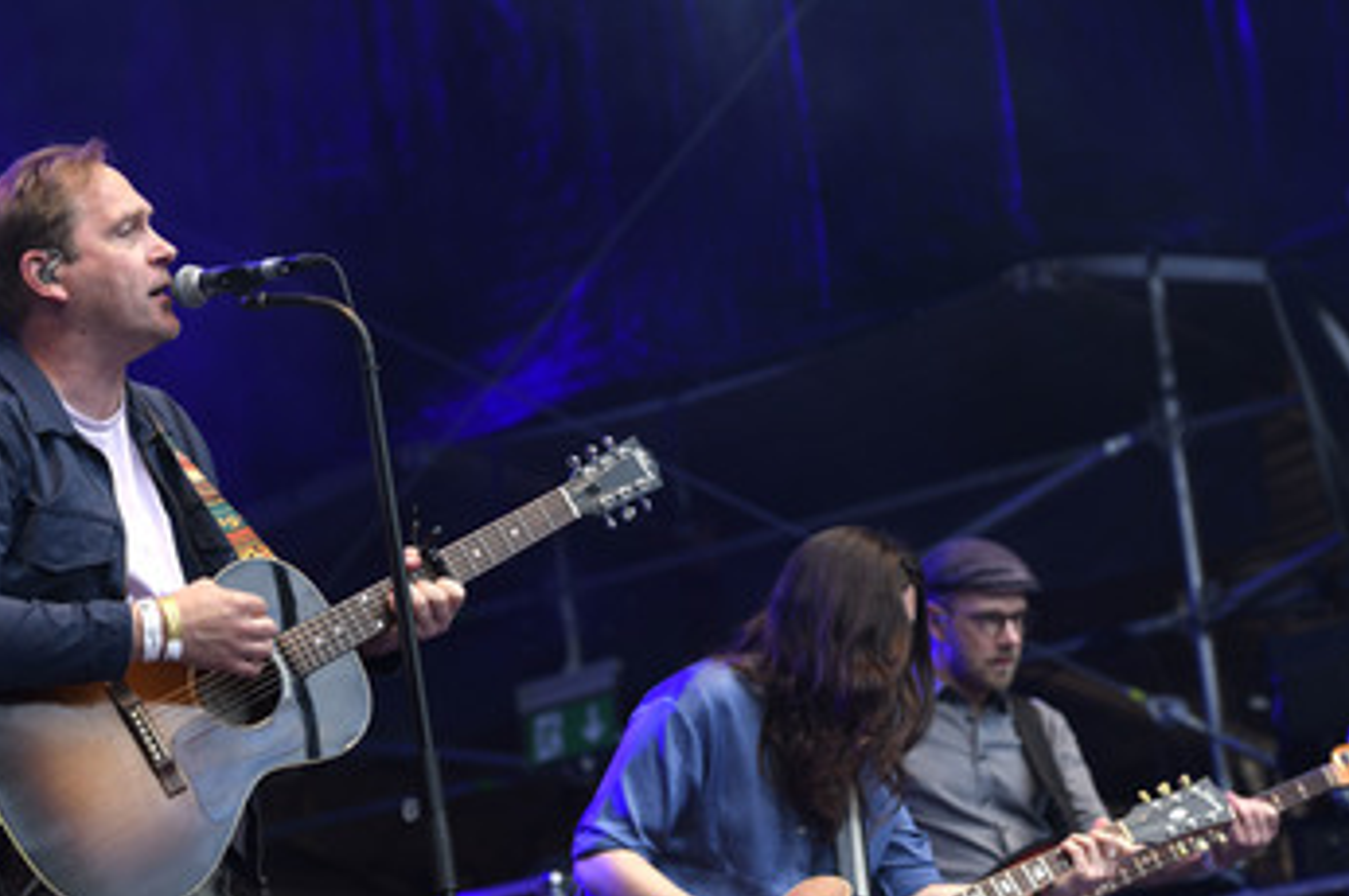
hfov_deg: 16.5
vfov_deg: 11.0
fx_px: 4642
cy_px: 549
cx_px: 622
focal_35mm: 124
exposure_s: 1/500
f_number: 3.5
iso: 800
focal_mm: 95
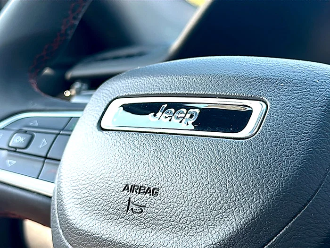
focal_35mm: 50
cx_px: 165
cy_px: 124
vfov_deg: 29.1
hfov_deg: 38.2
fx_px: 477
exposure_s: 1/275
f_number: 1.78
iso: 80
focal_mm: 6.86
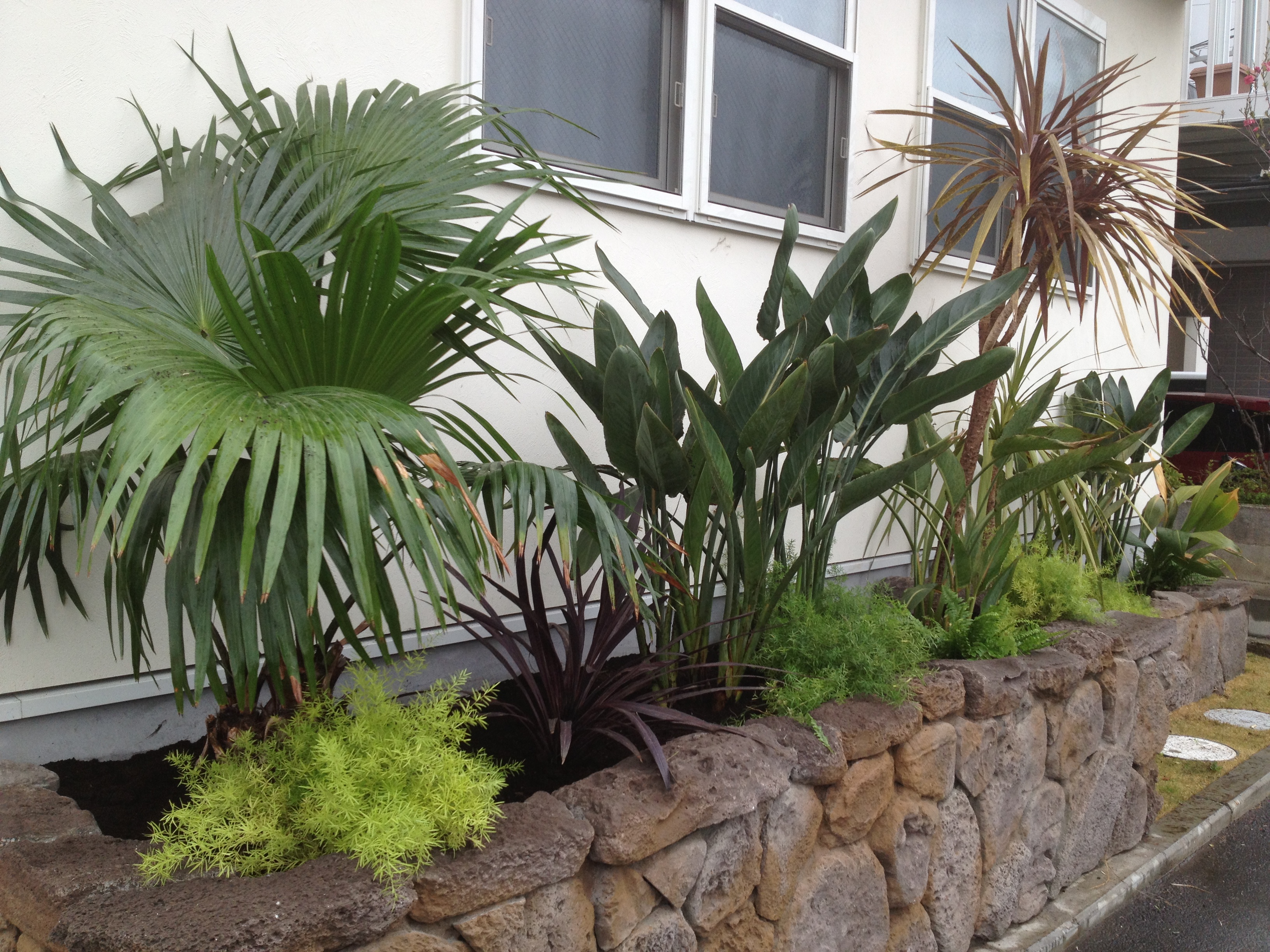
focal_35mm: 35
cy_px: 476
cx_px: 635
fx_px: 1284
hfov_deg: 52.6
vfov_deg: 40.7
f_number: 2.4
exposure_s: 1/452
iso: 50
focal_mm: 4.28
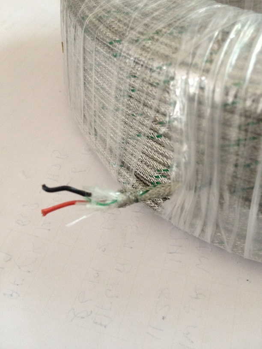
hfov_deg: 40.7
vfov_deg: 52.6
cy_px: 174
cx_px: 131
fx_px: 353
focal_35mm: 35
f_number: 2.4
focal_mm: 4.28
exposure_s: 1/20
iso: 200
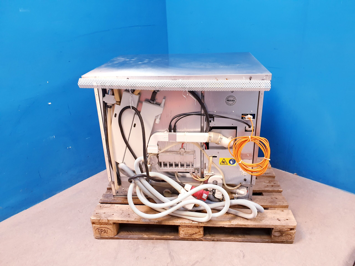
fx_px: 267
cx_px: 178
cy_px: 133
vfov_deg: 53.1
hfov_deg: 67.3
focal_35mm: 26
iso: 320
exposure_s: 1/50
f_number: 2.4
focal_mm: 4.3
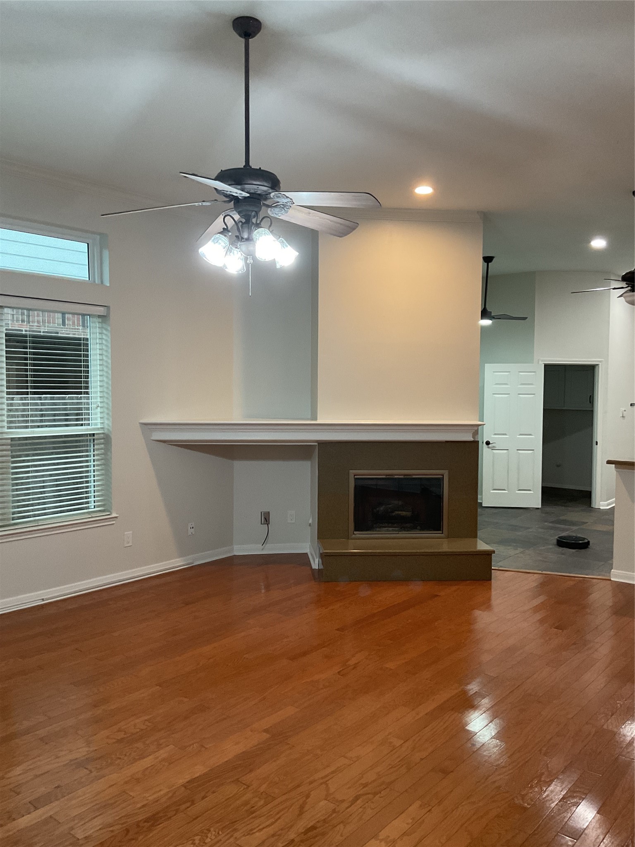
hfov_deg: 48.2
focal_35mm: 29
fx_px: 709
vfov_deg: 61.7
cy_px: 424
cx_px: 318
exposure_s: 1/60
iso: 160
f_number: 1.8
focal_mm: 3
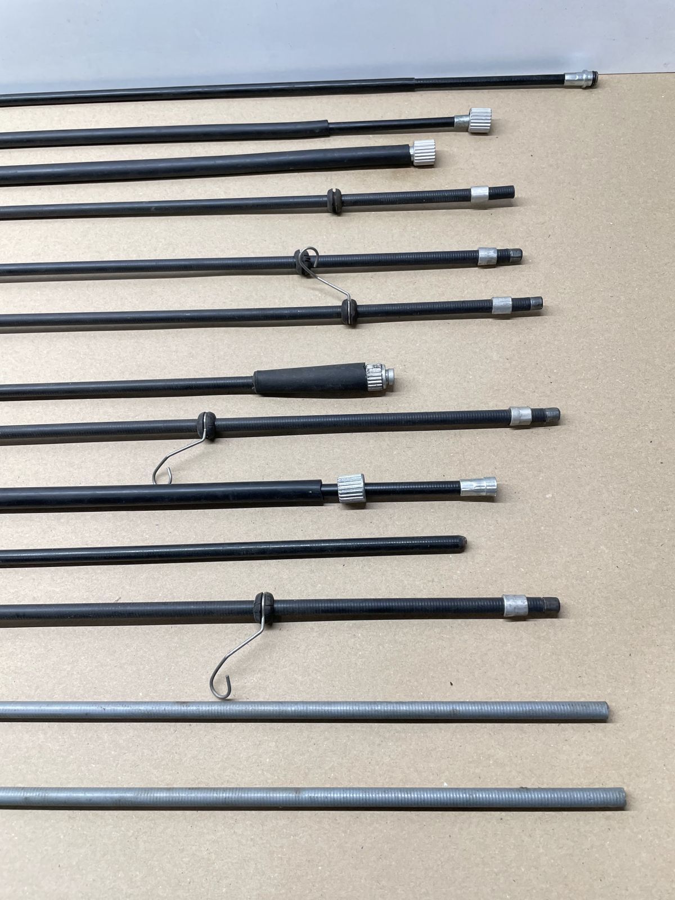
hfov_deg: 53.1
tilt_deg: -65.4
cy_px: 450
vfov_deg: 67.3
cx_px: 338
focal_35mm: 26
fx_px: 676
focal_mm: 4.2
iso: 100
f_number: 1.6
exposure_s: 1/100
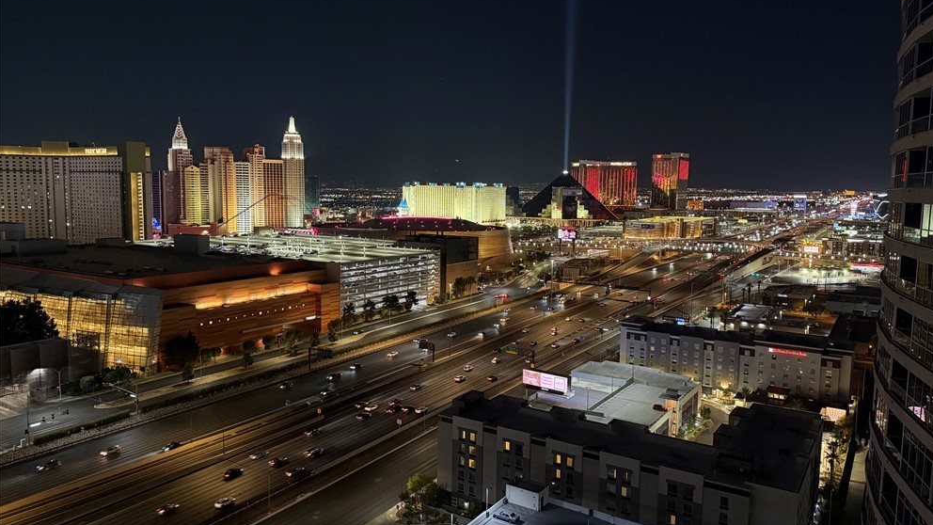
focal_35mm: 27
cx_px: 478
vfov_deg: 42.9
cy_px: 257
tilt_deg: -5.8
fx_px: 668
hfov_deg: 69.8
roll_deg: -0.6
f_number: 1.78
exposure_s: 1/40
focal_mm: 6.76
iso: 800
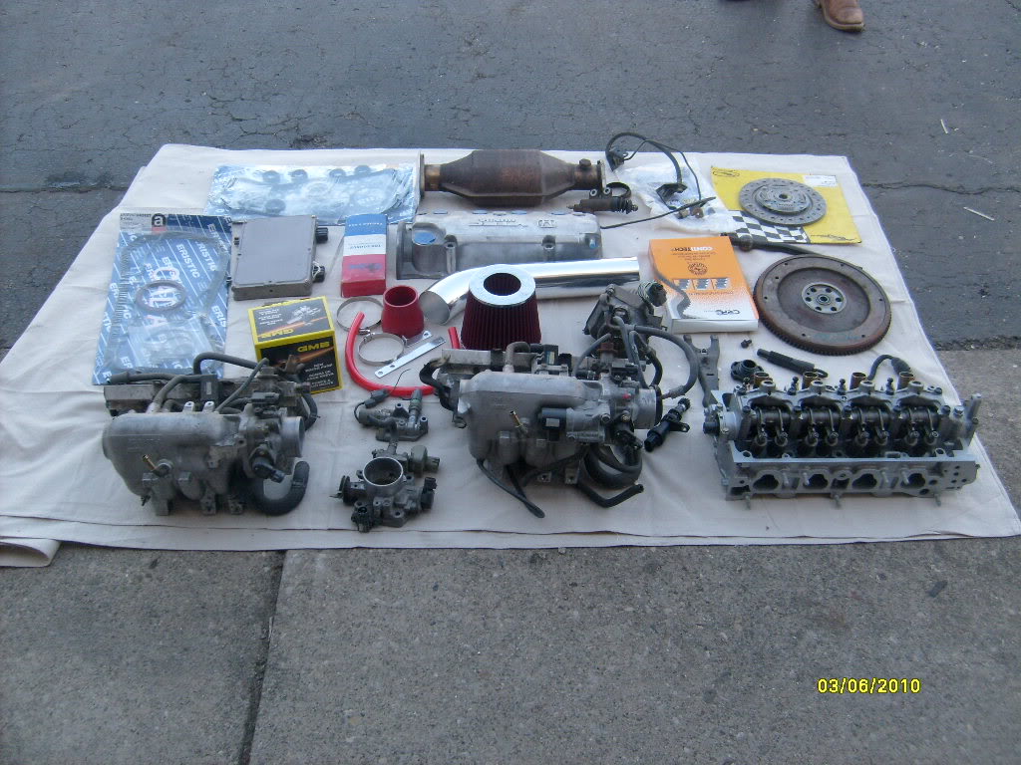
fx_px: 1032
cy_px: 382
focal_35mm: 35
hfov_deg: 52.6
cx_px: 510
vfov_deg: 40.7
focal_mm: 5.8
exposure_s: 1/250
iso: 80
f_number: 2.8
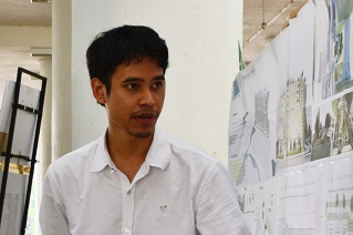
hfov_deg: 15.9
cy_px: 278
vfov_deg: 10.5
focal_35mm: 128
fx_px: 1254
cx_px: 273
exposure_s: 1/100
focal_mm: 34
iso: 250
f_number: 5
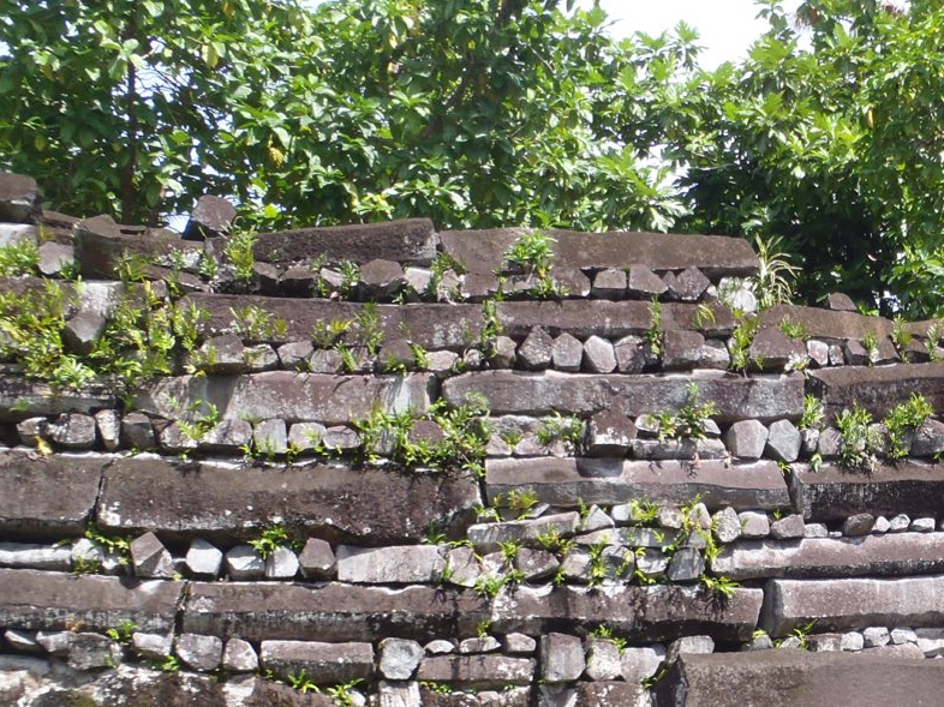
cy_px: 636
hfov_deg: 31.6
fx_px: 1554
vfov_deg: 24.9
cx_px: 909
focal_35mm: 57
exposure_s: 1/200
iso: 80
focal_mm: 5
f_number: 3.9
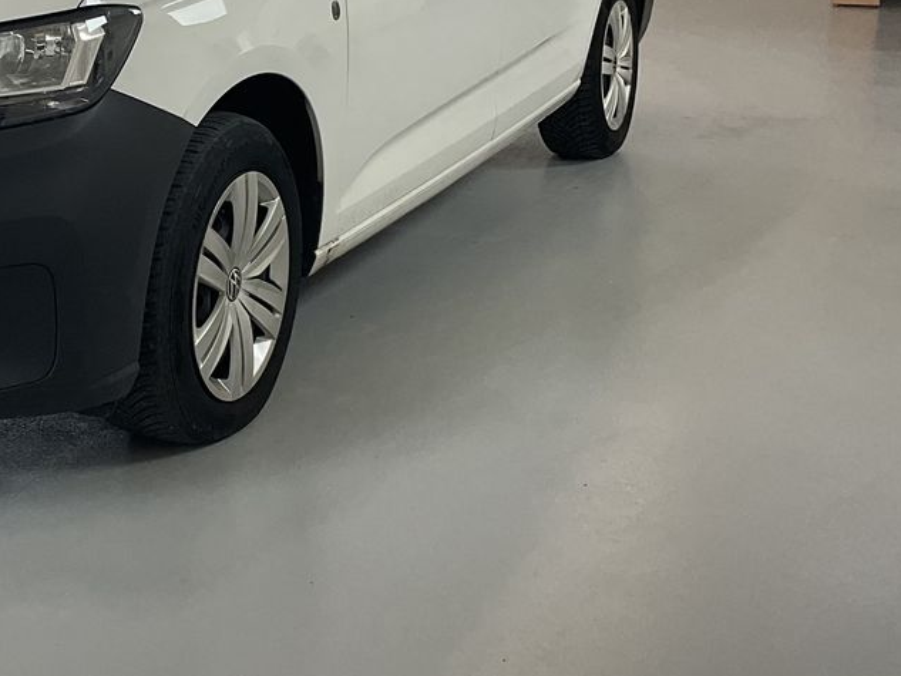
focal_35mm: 66
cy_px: 100
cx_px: 43
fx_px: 1718
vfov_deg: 21.9
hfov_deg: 28.0
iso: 40
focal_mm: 3
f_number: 1.8
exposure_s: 1/100
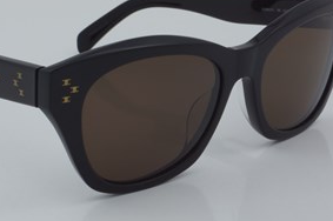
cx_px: 128
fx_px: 979
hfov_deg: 19.3
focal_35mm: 106
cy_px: 71
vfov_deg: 12.9
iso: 100
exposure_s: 1/4
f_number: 32
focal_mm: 50
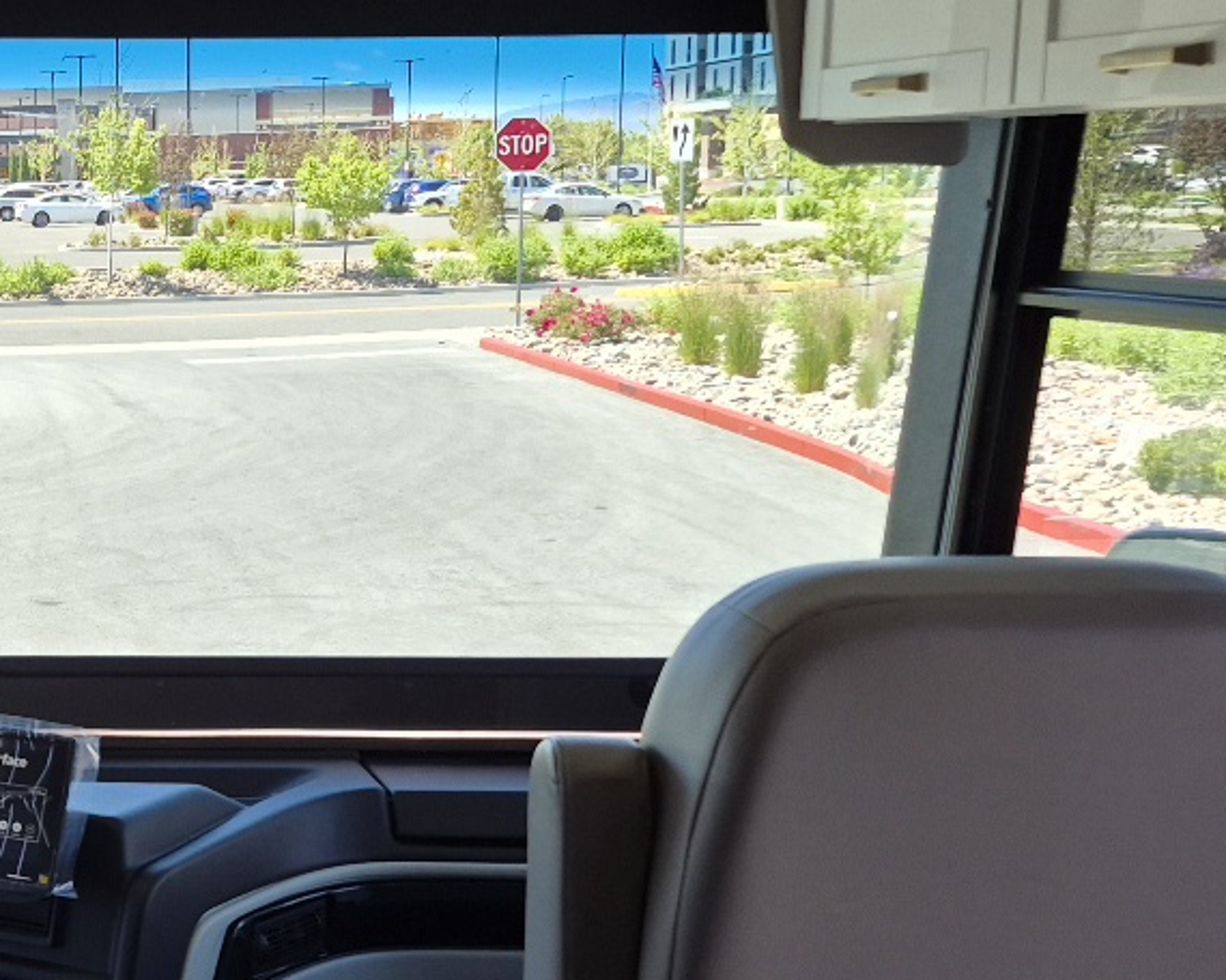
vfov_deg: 24.1
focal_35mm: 63
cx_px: -17
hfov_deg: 28.1
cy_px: 632
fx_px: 2286
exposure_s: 1/1111
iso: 80
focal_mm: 5.4
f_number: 1.8
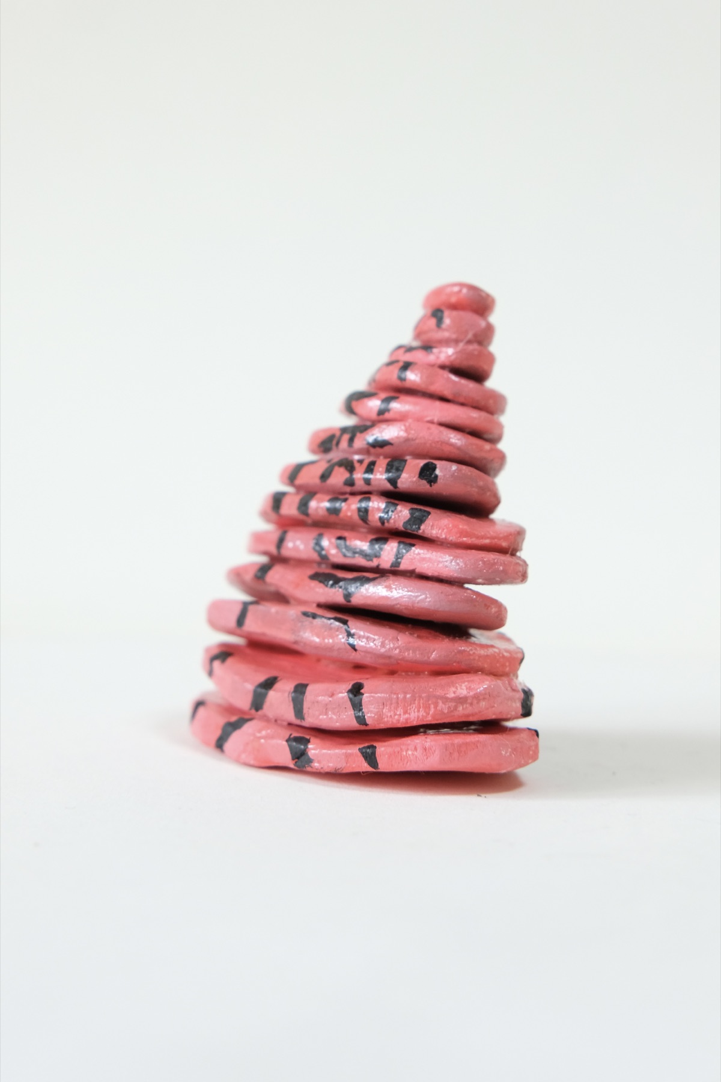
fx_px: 1592
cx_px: 360
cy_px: 541
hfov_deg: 25.5
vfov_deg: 37.5
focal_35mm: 53
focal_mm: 35
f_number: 5.6
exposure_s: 1/60
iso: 1000
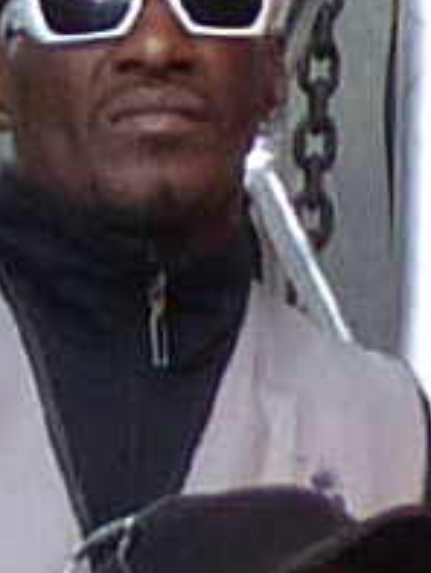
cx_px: 457
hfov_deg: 7.9
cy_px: 739
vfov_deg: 10.3
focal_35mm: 188
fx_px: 3118
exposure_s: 1/60
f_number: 2.8
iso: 160
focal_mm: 6.6
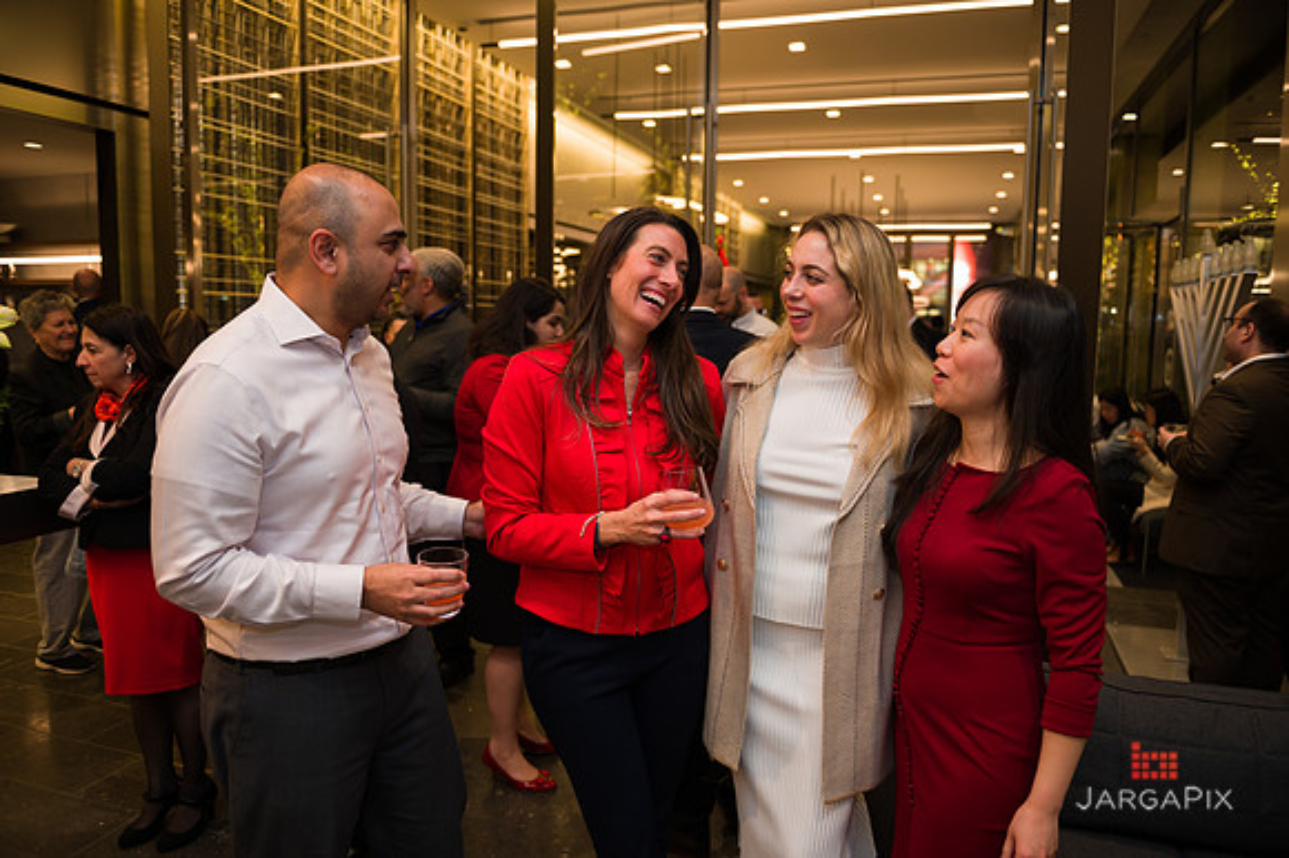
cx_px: 644
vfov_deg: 49.5
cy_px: 429
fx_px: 930
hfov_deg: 69.4
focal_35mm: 26
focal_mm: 26
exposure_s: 1/160
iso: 400
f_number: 3.2
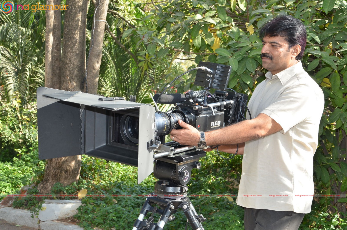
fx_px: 750
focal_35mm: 78
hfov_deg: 26.0
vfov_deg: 17.4
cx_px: 174
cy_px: 115
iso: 320
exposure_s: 1/125
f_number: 6.3
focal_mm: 52
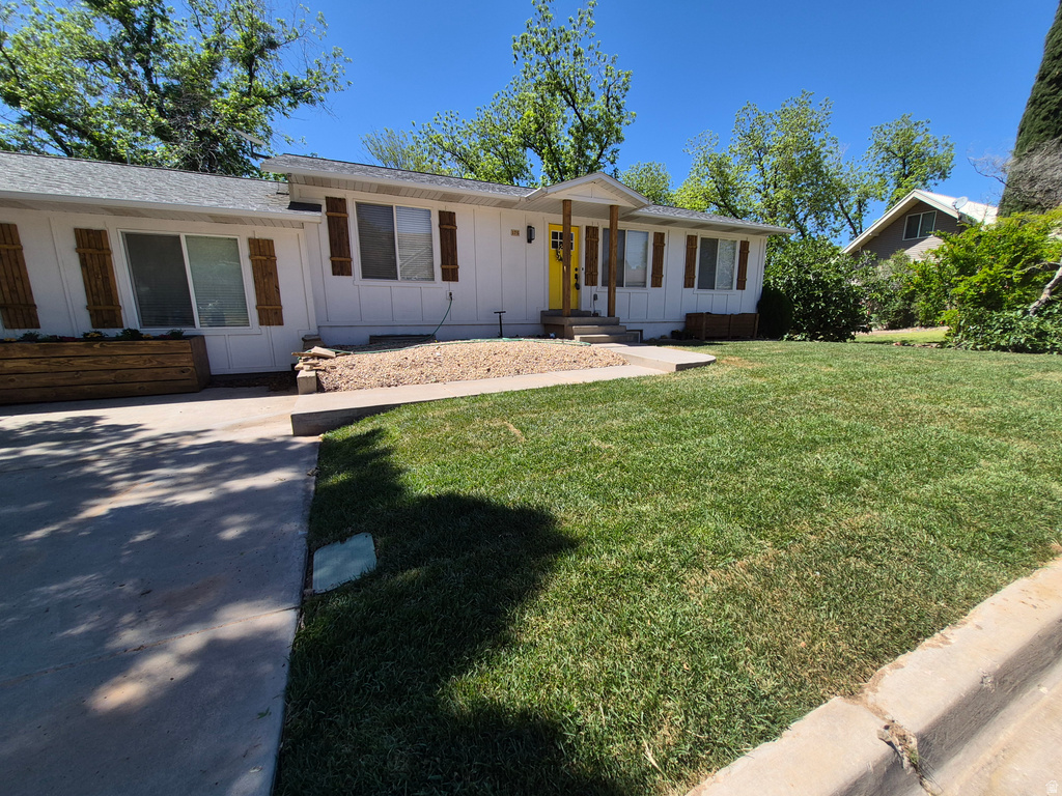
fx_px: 399
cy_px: 398
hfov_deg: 106.2
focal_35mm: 13
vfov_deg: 89.9
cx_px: 531
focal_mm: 1.74
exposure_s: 1/1420
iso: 40
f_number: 2.2
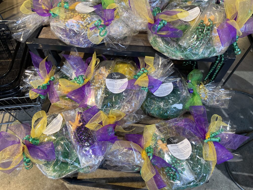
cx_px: 126
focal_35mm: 26
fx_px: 190
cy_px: 95
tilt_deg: -58.1
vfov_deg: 53.1
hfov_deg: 67.3
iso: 100
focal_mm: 4.2
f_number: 1.6
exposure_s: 1/120
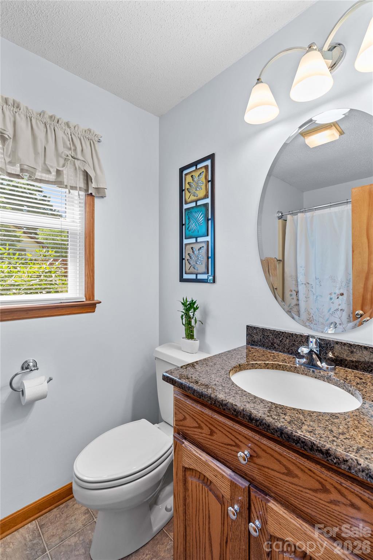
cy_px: 280
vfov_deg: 96.7
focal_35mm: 16
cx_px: 186
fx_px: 249
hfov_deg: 73.7
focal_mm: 16
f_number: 8
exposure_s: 1/2.5
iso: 100
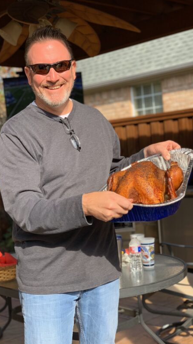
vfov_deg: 36.6
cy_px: 172
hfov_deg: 21.1
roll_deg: +4.8
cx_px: 93
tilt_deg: -1.5
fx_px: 519
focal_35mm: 57
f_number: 2.4
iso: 16
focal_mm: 6
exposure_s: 1/276
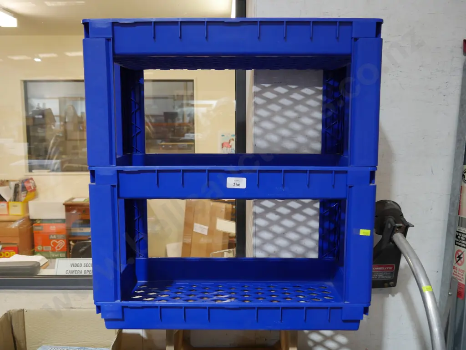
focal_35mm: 34
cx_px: 233
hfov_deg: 53.9
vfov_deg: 41.8
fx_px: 458
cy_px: 175
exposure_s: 1/60
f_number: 4
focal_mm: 17
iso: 800
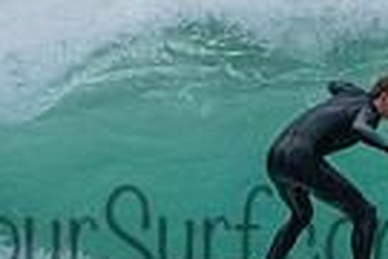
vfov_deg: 0.7
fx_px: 21834
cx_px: 230
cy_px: 206
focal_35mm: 2026
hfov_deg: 1.0
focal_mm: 470
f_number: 10
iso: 4500
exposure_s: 1/2000
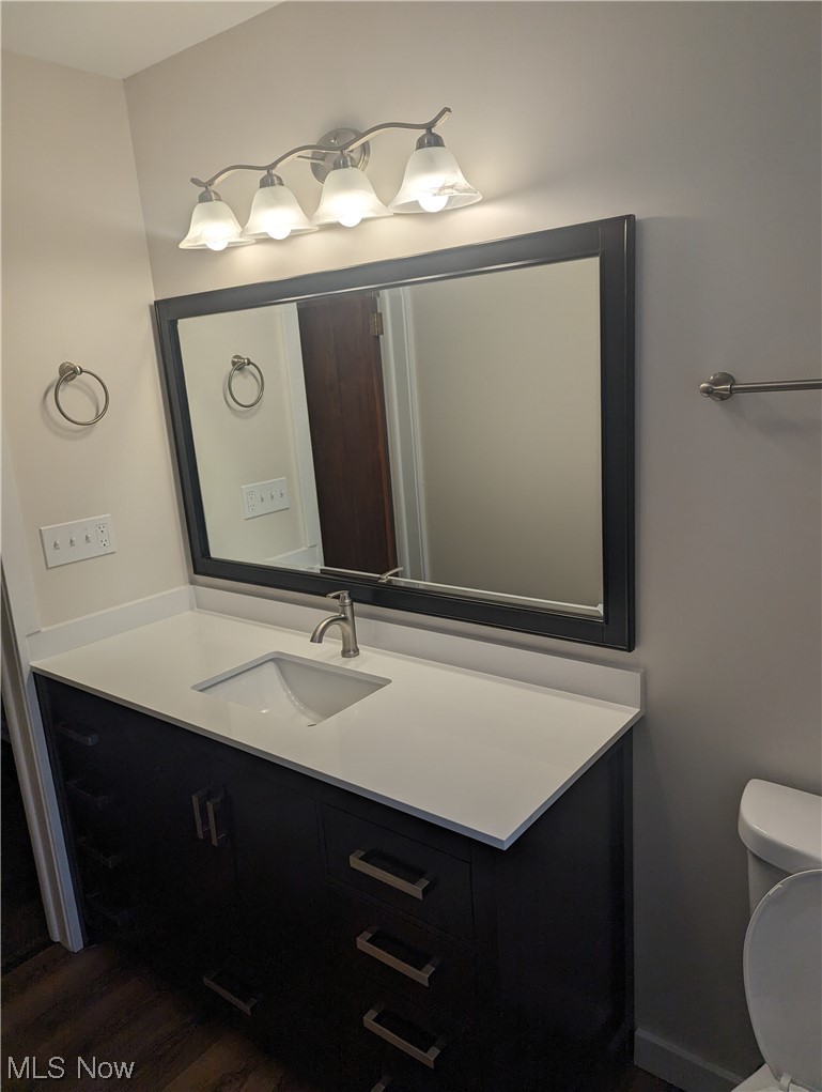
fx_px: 758
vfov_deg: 71.5
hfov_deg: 56.9
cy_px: 546
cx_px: 411
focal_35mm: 24
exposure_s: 1/330
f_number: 1.85
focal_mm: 6.81
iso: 47
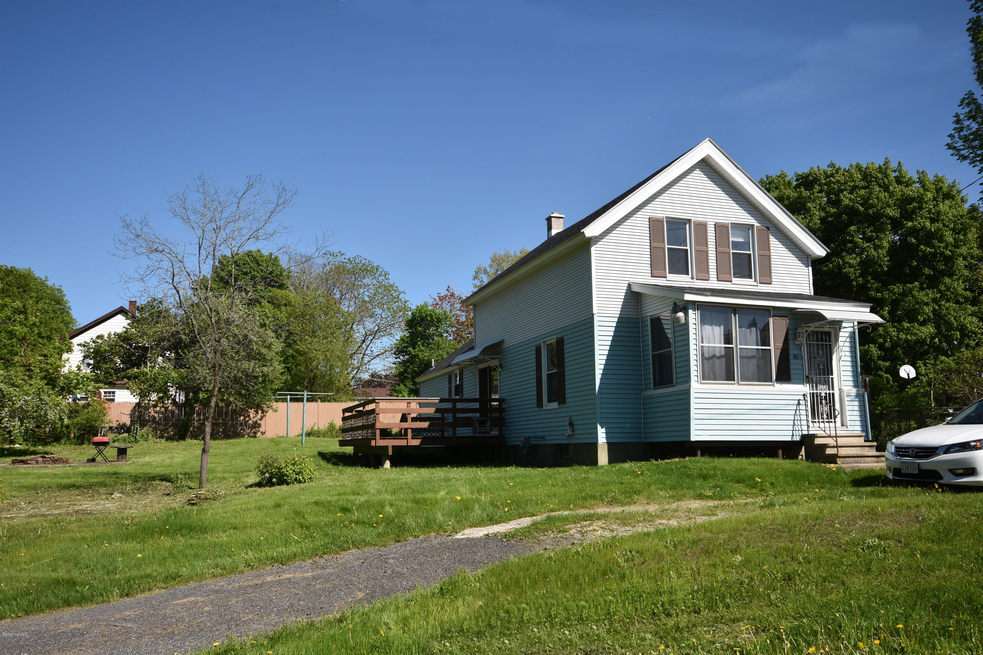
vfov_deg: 43.6
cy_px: 328
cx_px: 492
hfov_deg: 61.9
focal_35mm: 30
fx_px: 819
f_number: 8
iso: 100
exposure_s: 1/250
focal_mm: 20
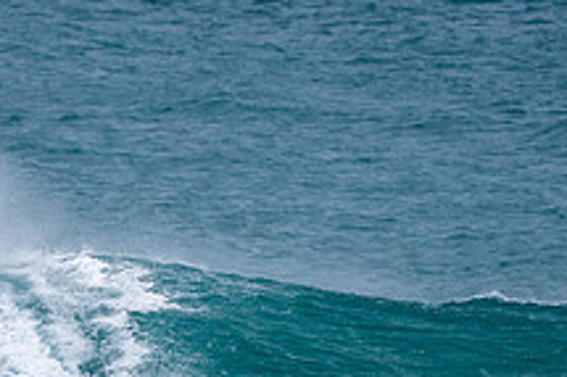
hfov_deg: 1.2
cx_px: 91
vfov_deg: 0.8
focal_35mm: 1657
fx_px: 26077
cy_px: 421
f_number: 5.6
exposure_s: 1/1250
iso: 250
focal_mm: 500
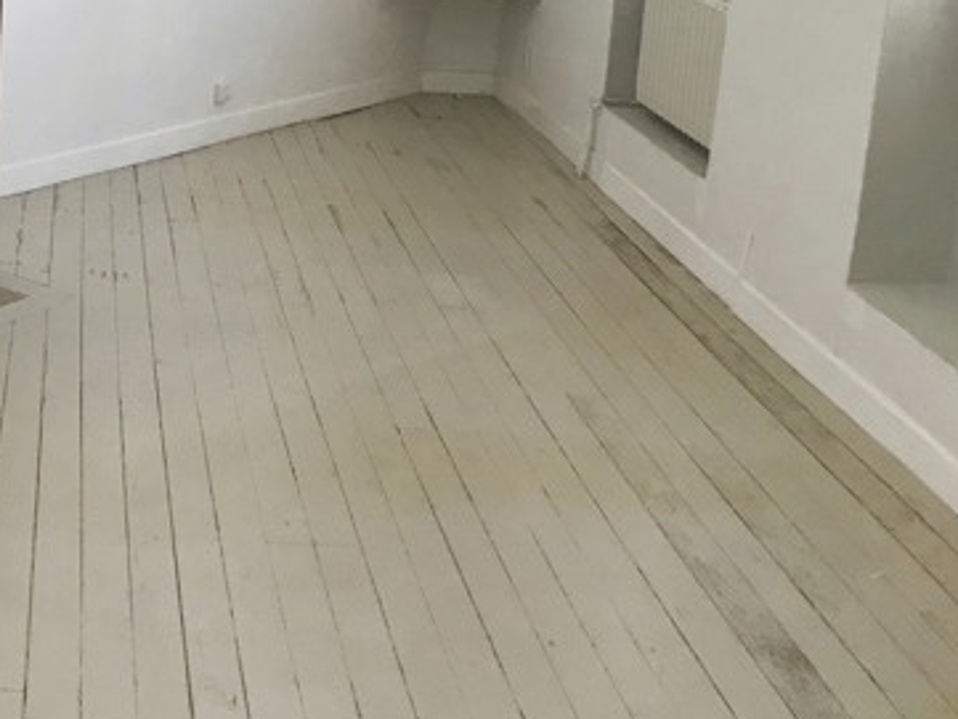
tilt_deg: -11.0
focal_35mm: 62
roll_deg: -2.7
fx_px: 1716
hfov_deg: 28.8
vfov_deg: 22.9
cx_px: -50
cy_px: 45
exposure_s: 1/17
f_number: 1.8
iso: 40
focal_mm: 3.99
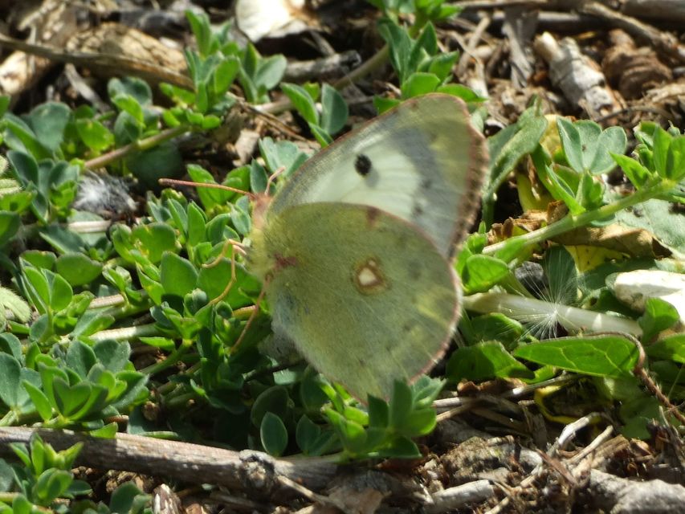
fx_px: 5581
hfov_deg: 7.0
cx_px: 342
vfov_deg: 5.3
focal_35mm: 282
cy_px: 257
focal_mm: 50.6
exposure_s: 1/80
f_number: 5.5
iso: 80
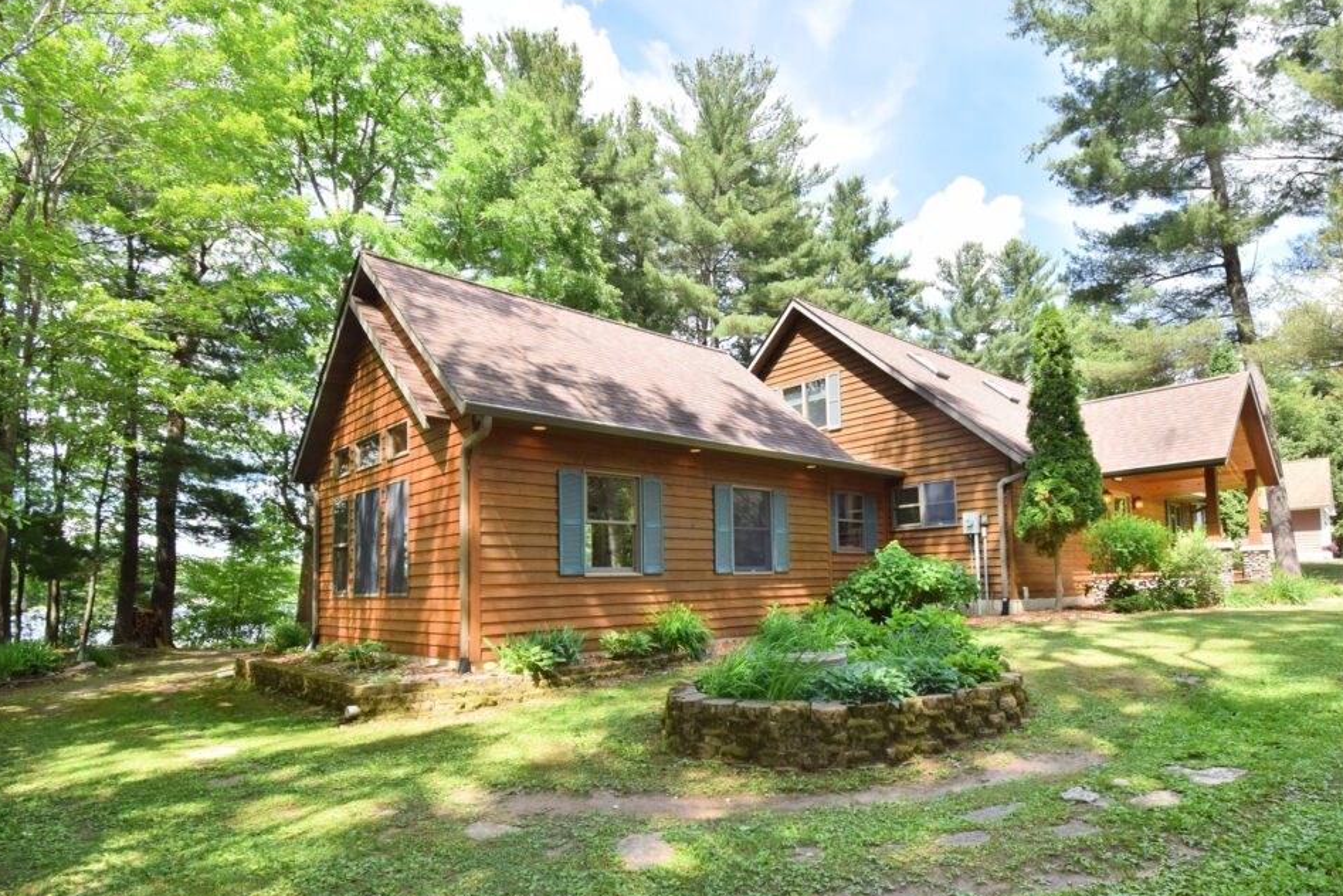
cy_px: 530
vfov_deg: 64.1
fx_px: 709
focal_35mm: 19
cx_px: 746
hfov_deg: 86.6
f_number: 9
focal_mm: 10
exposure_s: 1/200
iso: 320
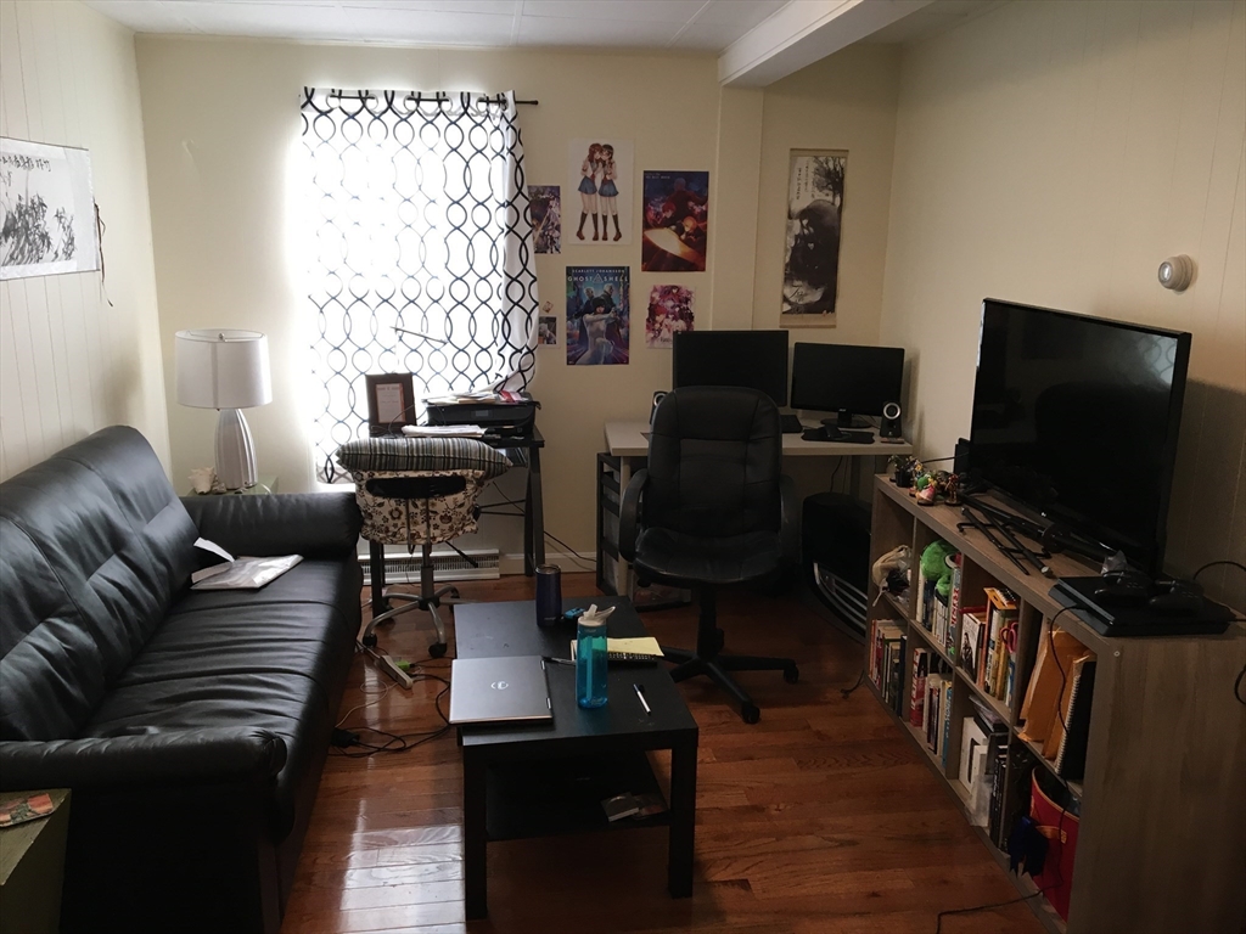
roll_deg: -0.5
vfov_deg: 48.2
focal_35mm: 29
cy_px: 467
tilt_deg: -11.4
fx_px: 1044
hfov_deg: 61.7
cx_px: 623
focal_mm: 4.15
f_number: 2.2
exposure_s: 1/30
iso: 64
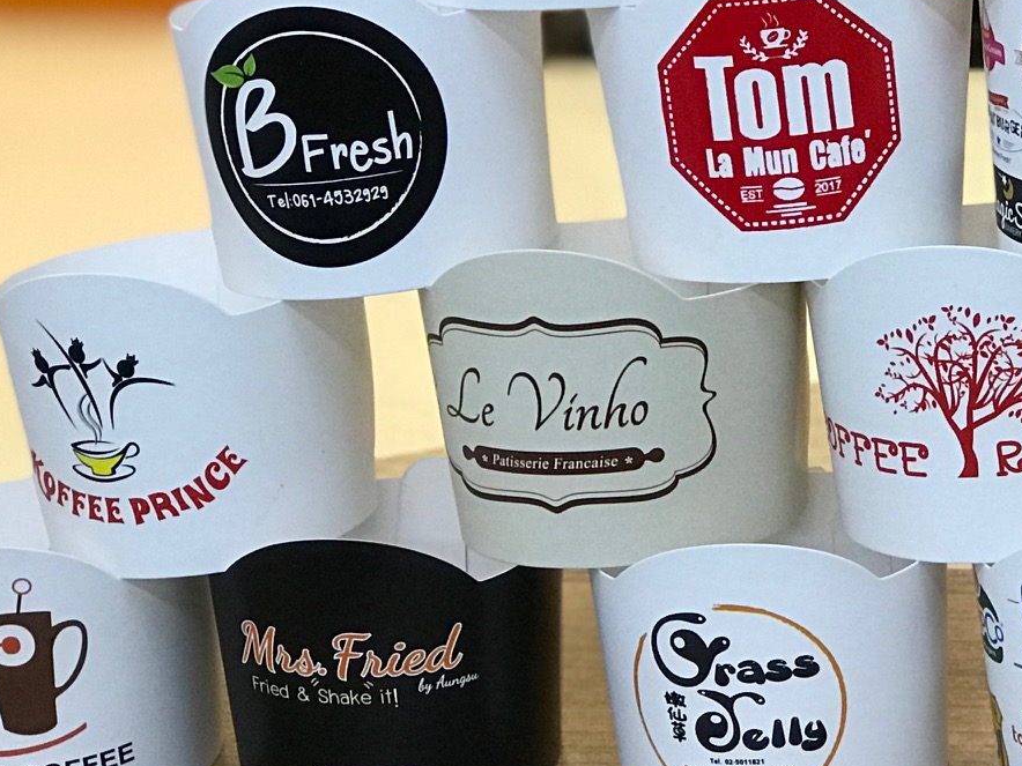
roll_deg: +2.7
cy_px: 306
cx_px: 898
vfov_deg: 11.4
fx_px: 3838
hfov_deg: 15.0
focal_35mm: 130
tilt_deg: -18.2
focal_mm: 6.6
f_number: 2.8
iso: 125
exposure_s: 1/50
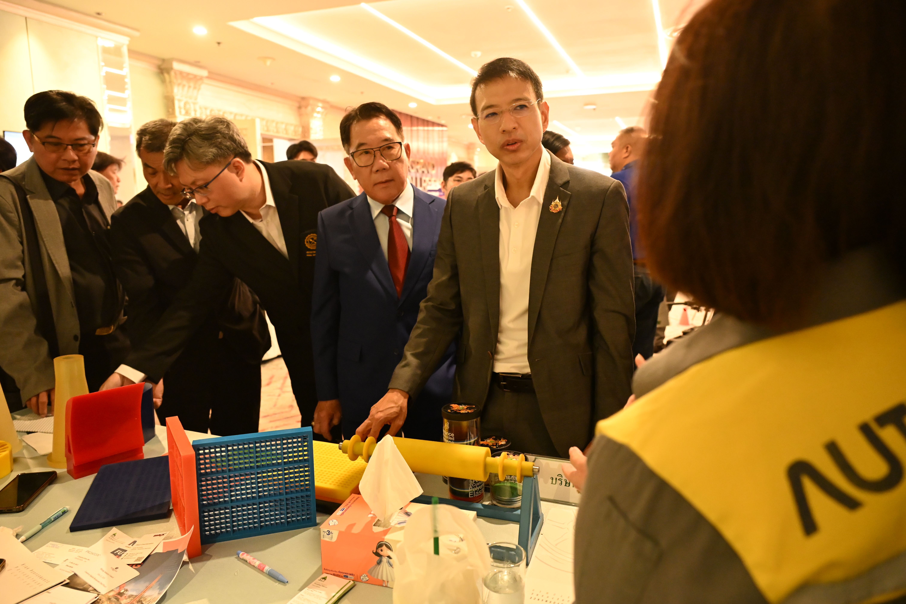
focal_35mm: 24
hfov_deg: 73.7
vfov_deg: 53.1
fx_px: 604
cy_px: 302
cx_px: 453
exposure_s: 1/80
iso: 6400
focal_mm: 24
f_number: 4
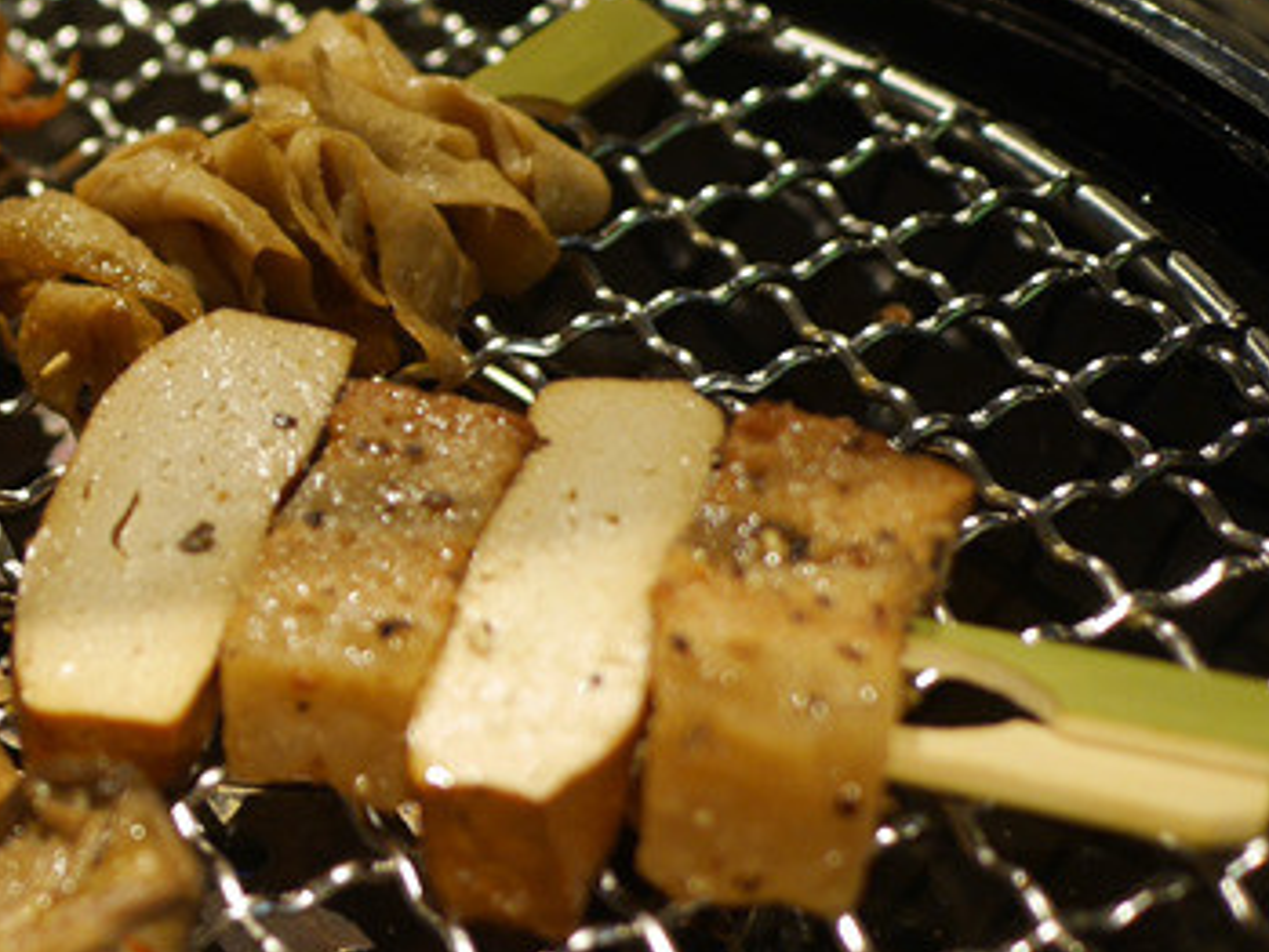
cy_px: 523
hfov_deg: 20.7
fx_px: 3154
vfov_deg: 17.2
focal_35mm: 86
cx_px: -400
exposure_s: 1/60
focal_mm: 15
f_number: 2
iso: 250
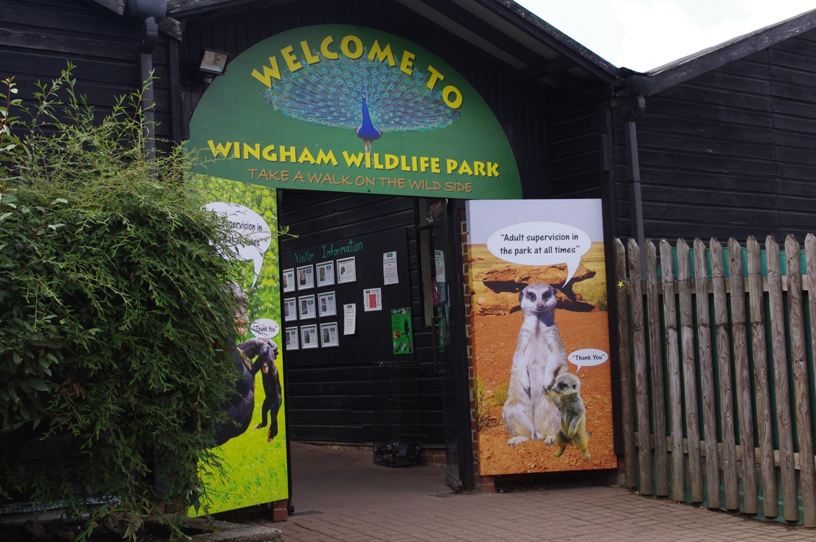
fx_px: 1177
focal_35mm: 52
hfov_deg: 38.2
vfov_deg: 25.9
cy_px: 271
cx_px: 408
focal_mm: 35
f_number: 11
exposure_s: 1/160
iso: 400
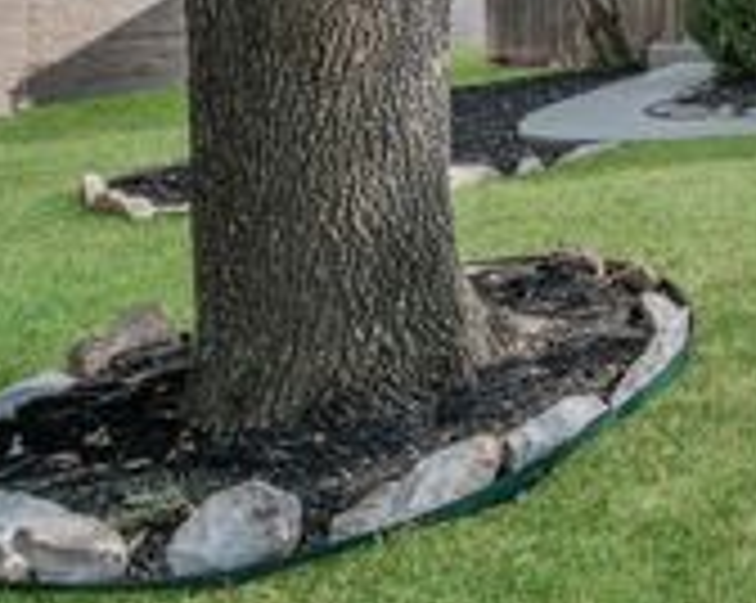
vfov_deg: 31.9
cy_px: -45
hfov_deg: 30.1
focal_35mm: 42
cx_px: 1076
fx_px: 939
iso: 320
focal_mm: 10
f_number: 7.1
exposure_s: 1/50
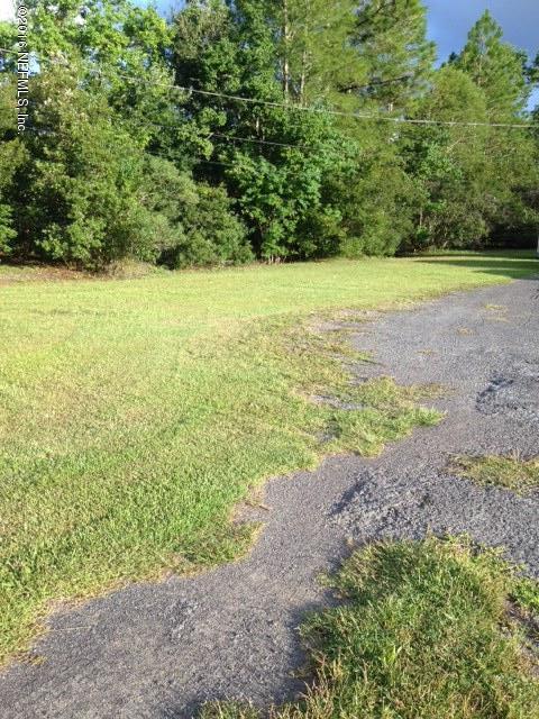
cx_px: 270
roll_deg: +0.2
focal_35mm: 33
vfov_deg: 55.4
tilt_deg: -11.4
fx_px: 685
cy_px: 360
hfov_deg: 42.9
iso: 50
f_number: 2.4
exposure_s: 1/401
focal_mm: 4.12
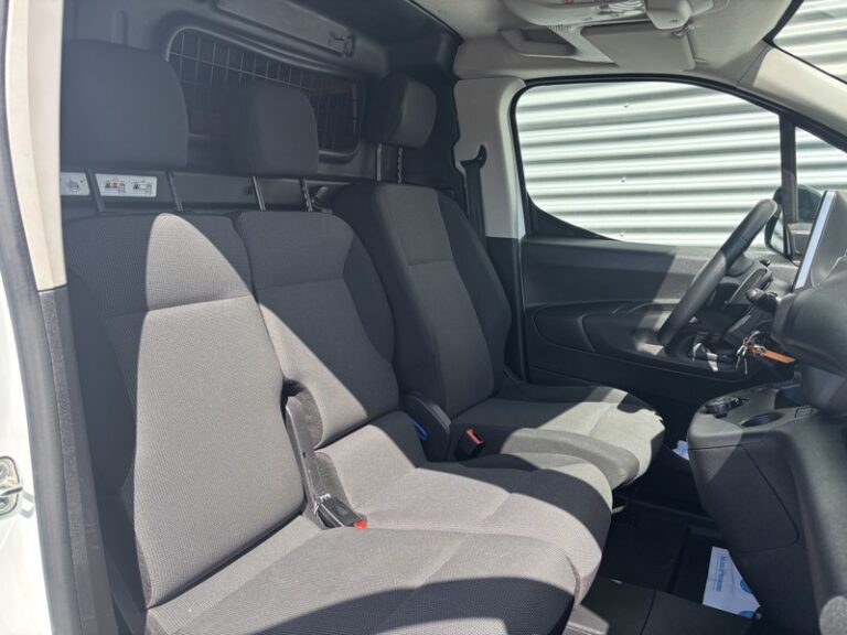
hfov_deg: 67.3
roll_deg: +1.8
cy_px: 318
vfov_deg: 53.1
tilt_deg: -7.9
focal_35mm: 26
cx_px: 424
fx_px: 636
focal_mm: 5.96
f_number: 1.6
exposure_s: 1/670
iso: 50
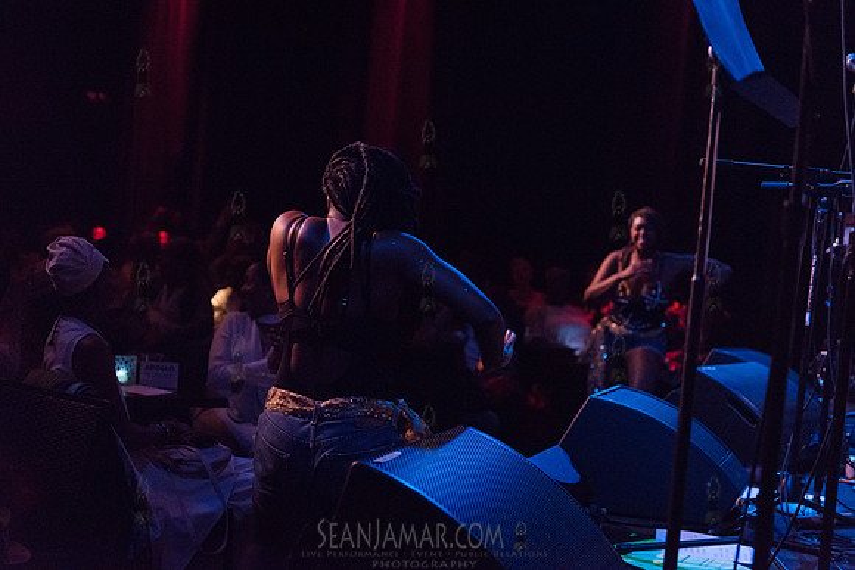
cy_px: 285
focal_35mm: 50
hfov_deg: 39.6
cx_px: 428
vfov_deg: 27.0
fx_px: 1188
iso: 4000
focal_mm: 50
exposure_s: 1/250
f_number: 2.8
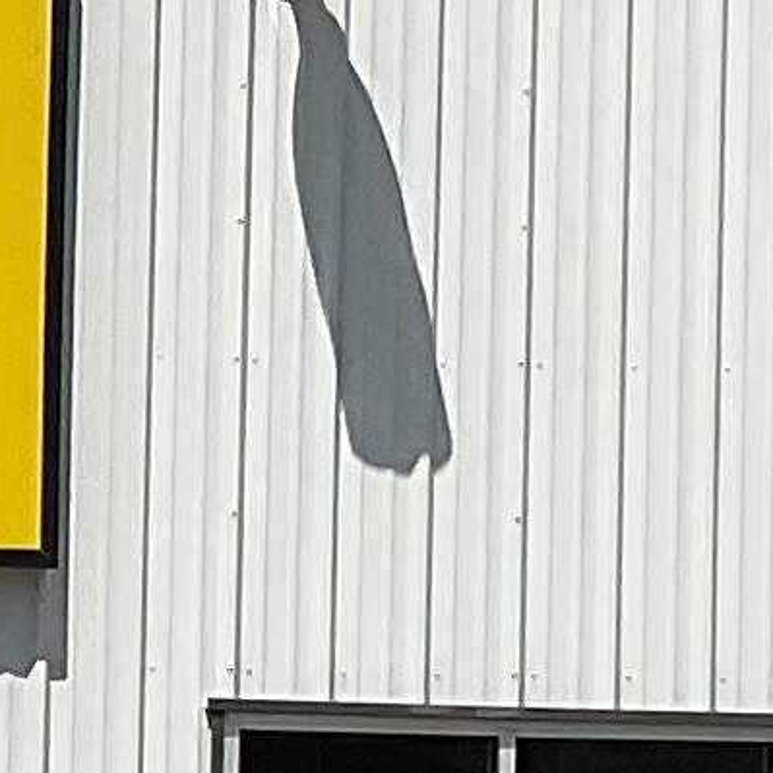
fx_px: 6543
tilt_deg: +0.7
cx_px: -955
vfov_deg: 6.7
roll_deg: -2.5
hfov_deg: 6.5
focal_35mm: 259
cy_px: 818
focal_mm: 3
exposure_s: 1/5263
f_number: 1.8
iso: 16
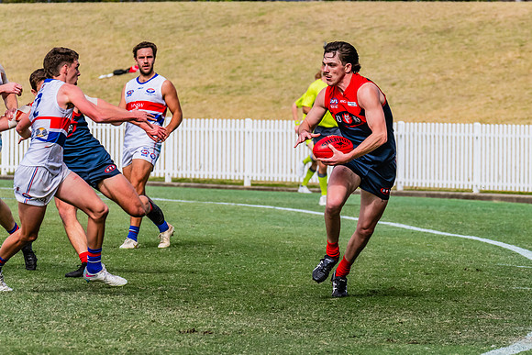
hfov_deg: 5.6
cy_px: 193
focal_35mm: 369
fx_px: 5447
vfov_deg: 3.7
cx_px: 363
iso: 800
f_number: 9
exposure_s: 1/2000
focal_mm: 270
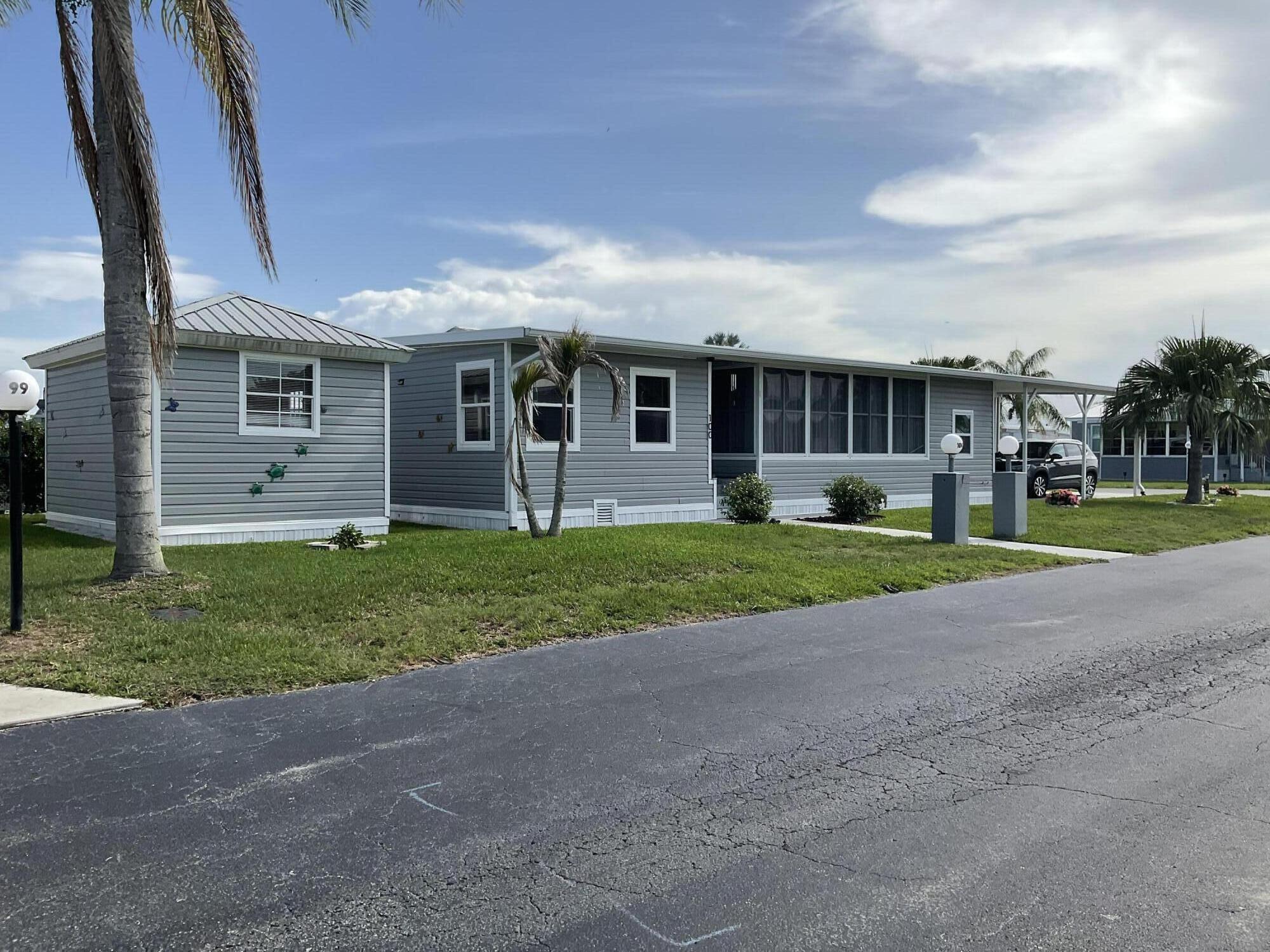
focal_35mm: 29
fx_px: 1064
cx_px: 635
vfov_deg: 48.2
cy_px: 476
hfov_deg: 61.7
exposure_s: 1/2227
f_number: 1.8
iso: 16
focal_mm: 3
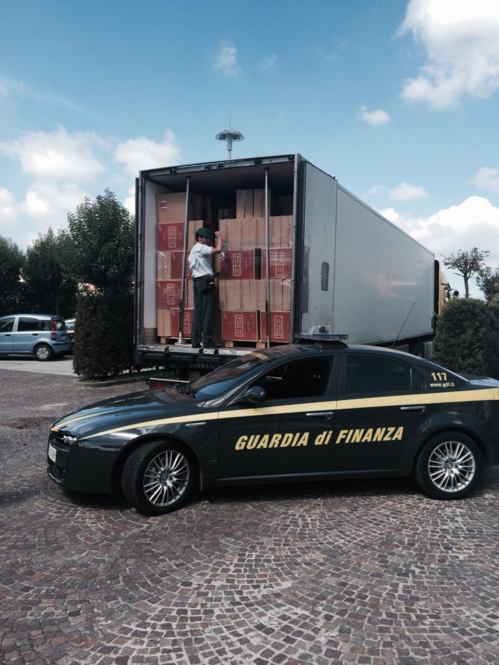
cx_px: 250
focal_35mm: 30
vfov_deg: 60.0
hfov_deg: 46.8
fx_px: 577
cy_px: 332
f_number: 2.2
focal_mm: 4.12
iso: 32
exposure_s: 1/1001
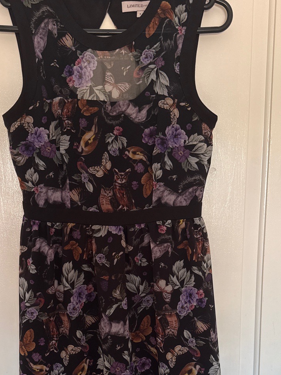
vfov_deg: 45.7
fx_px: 433
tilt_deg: -13.8
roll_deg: +1.3
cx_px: 125
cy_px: 263
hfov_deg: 35.9
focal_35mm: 40
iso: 250
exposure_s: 1/60
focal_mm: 6.76
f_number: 1.78
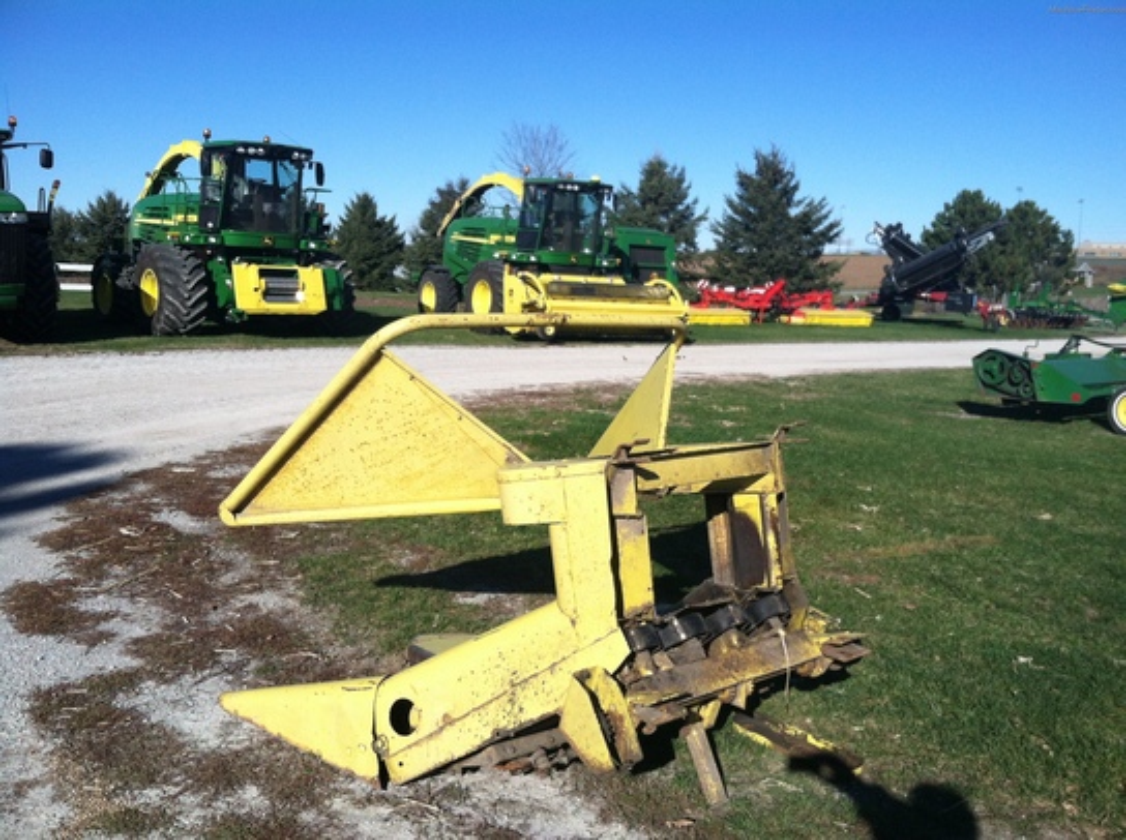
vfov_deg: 40.6
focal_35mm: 35
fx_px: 1136
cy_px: 420
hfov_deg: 52.7
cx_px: 563
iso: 80
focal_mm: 3.85
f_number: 2.8
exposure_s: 1/2000
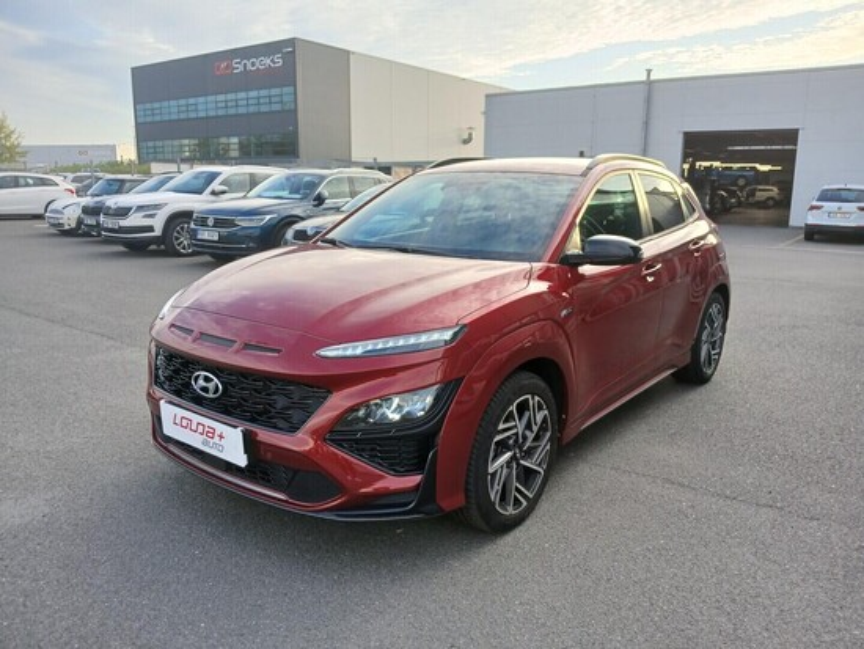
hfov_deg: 67.3
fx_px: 649
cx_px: 432
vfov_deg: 53.1
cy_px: 324
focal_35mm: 26
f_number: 1.8
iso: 40
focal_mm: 3.98
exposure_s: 1/100
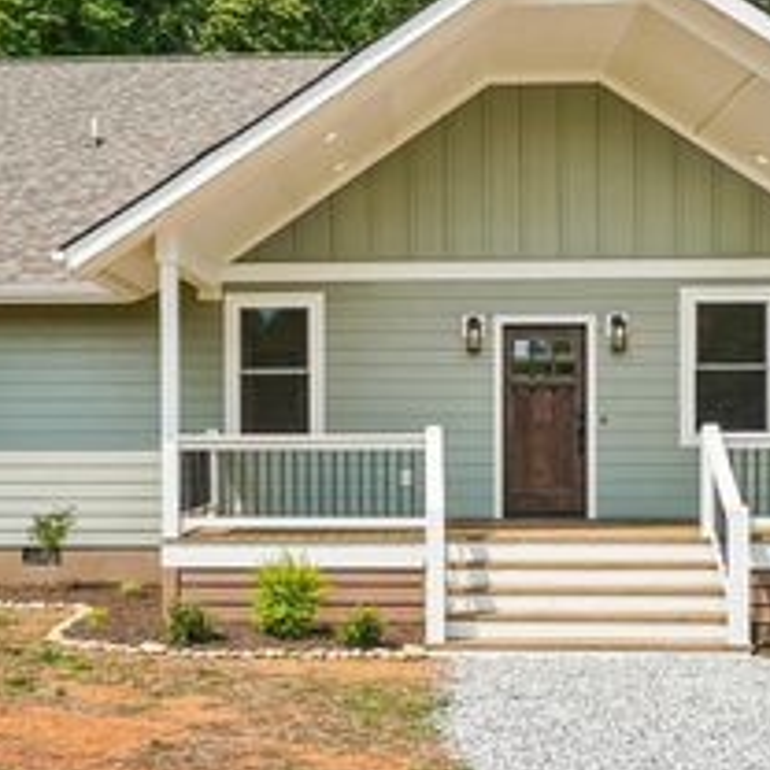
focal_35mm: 46
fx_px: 1158
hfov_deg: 36.8
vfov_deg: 36.5
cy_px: 276
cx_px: 355
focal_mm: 15
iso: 100
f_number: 8
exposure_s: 1/200
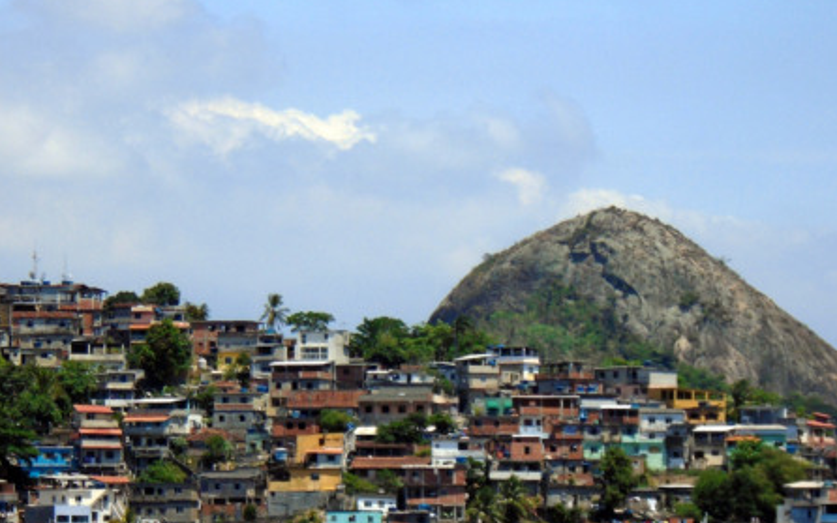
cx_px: 420
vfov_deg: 9.4
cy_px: 306
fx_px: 3172
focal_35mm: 139
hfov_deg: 15.0
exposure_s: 1/500
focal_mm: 23
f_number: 6.4
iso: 100
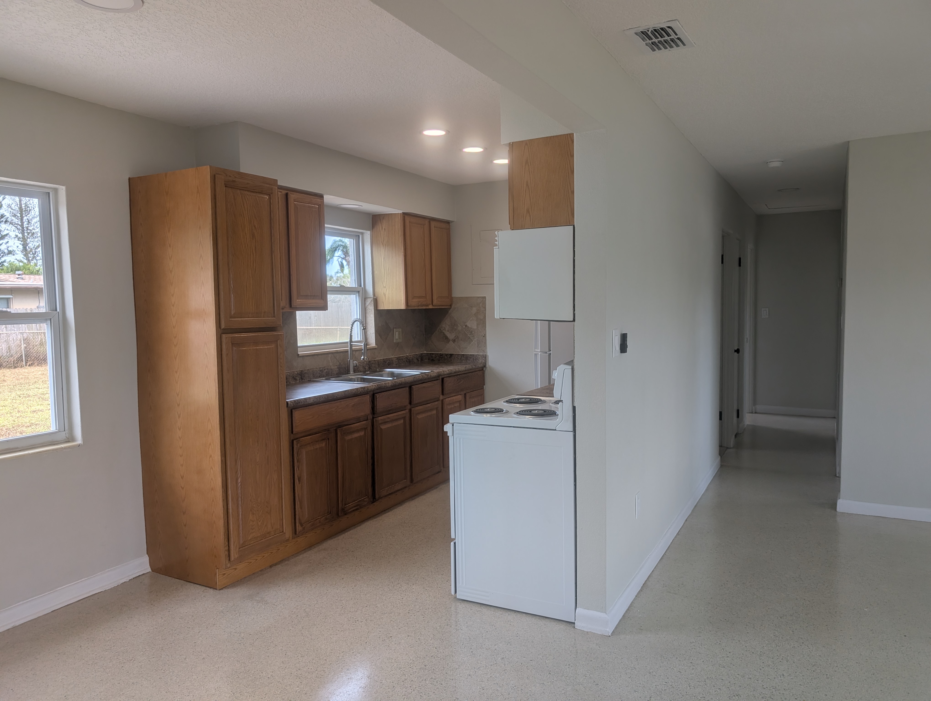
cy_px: 350
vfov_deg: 56.9
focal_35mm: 24
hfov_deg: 71.5
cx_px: 466
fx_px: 646
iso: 23
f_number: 1.68
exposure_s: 1/1212
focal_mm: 6.9
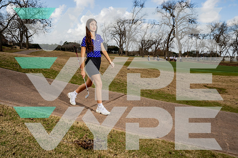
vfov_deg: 38.9
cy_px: 79
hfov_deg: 55.8
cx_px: 119
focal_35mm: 34
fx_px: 225
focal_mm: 34
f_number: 8
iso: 100
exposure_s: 1/250
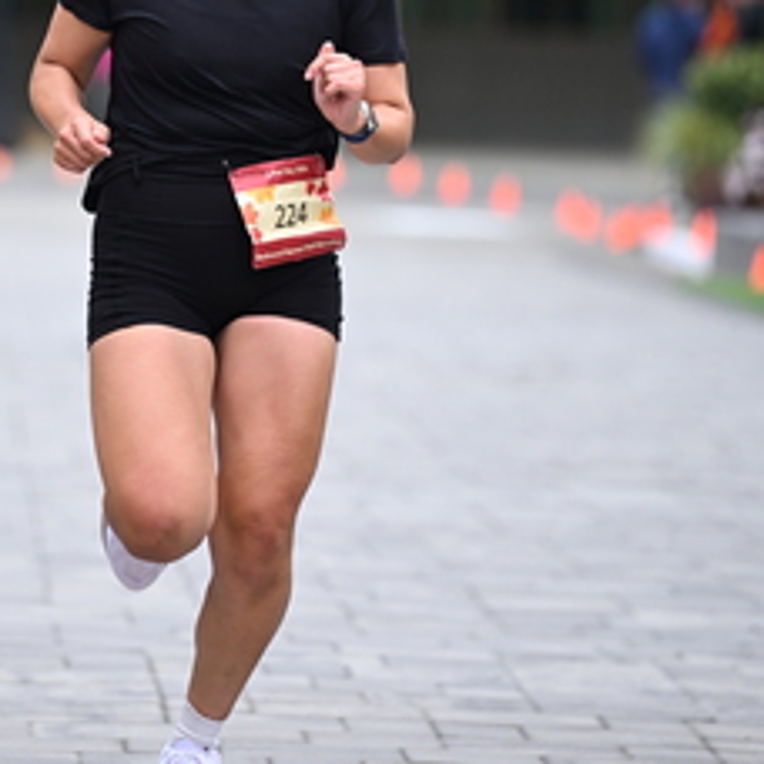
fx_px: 8964
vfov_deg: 4.9
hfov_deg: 4.9
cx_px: 186
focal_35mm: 359
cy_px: 127
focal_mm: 175
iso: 640
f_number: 2.8
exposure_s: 1/2000
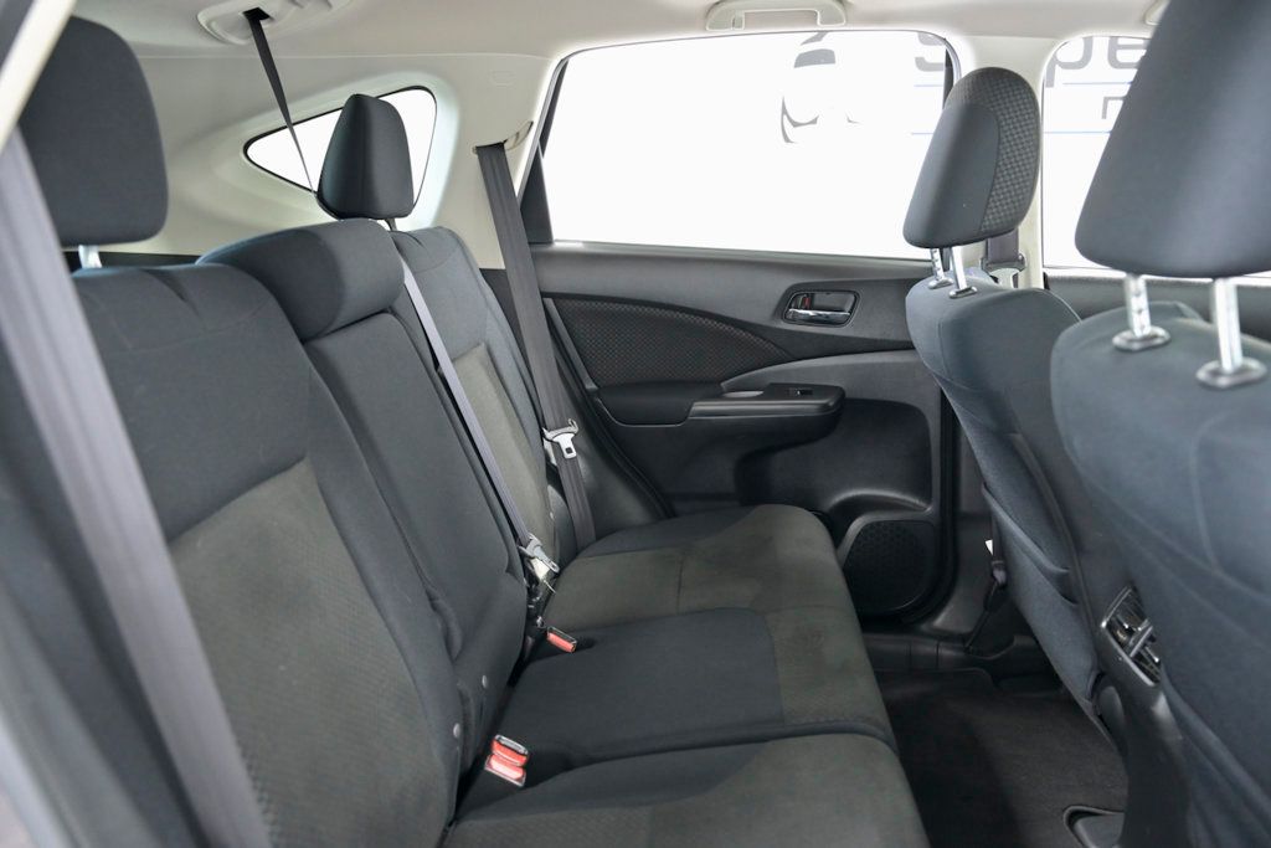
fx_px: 989
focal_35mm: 28
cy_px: 424
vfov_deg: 46.4
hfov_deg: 65.5
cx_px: 636
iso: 2000
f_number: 4
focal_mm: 28
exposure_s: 1/60
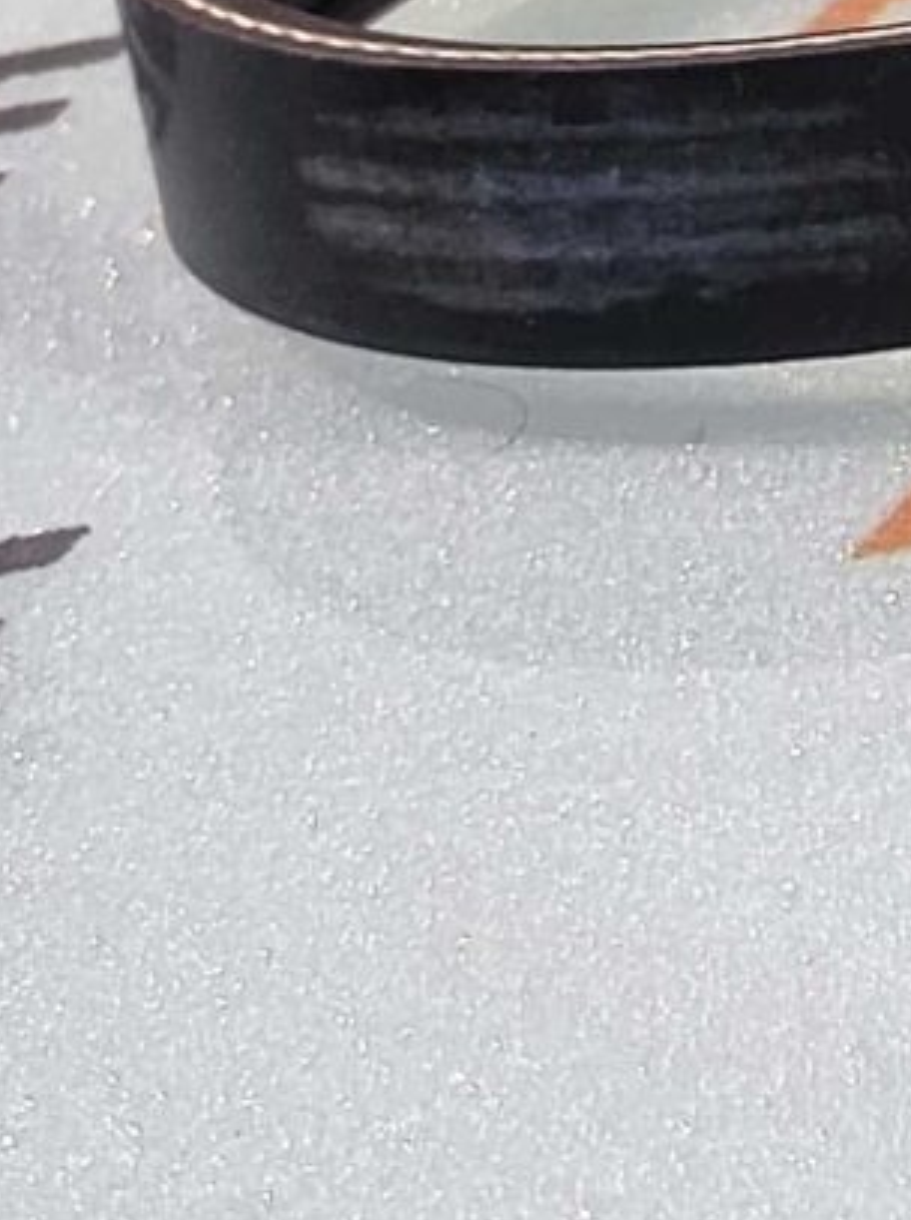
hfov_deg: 10.0
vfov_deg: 17.1
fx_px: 3764
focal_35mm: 107
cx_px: 2799
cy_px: -444
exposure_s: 1/33
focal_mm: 4.74
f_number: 1.79
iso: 216
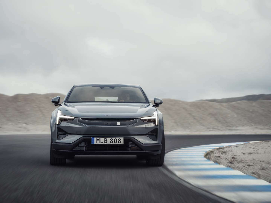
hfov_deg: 24.7
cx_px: 136
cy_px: 102
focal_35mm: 79
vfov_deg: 18.7
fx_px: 618
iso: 800
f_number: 5.6
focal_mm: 100
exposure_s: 1/40
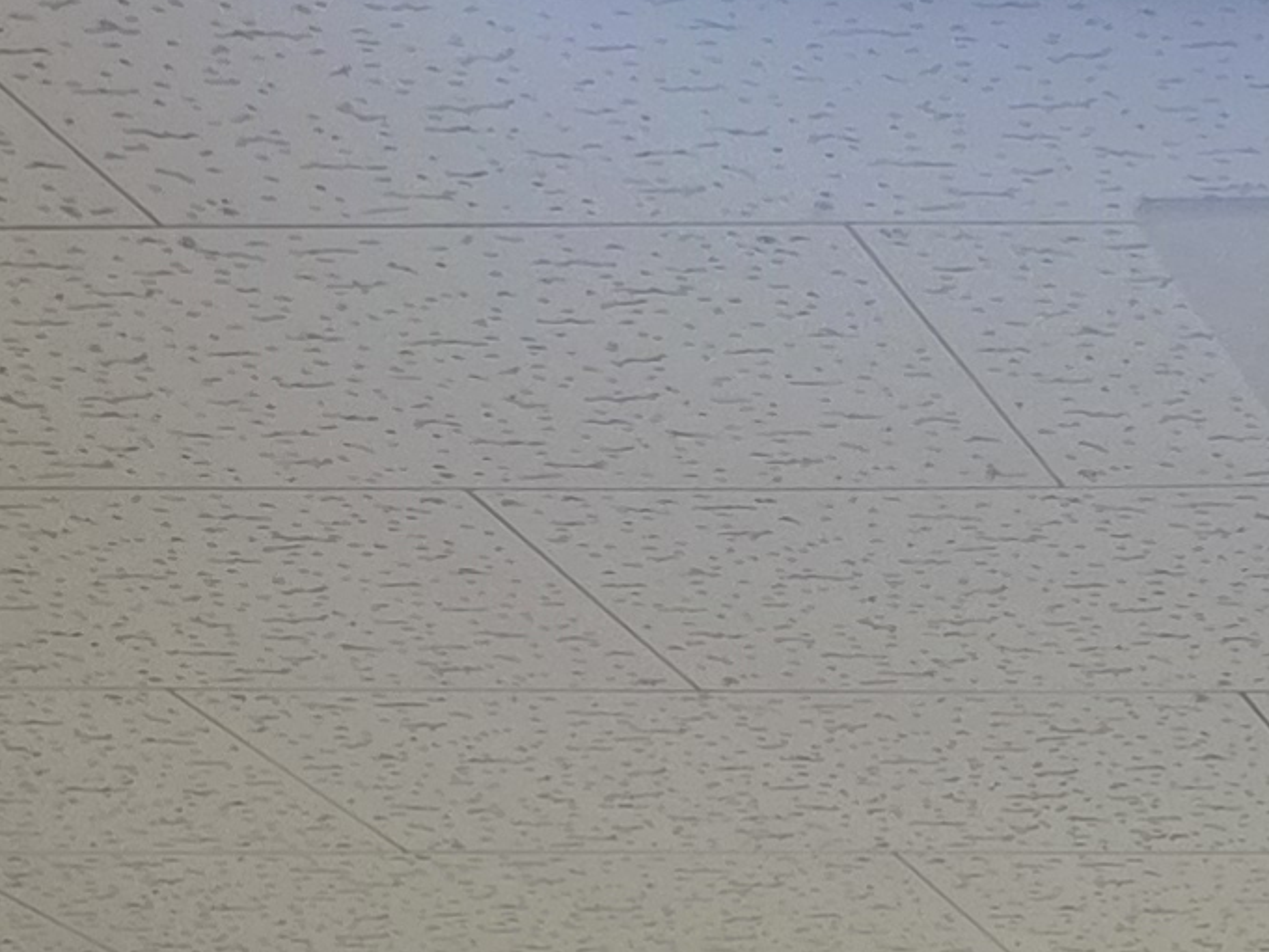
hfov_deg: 13.0
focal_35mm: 135
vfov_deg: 9.3
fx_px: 4950
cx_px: 2424
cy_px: 2603
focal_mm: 6.3
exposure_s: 1/120
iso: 125
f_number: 1.7
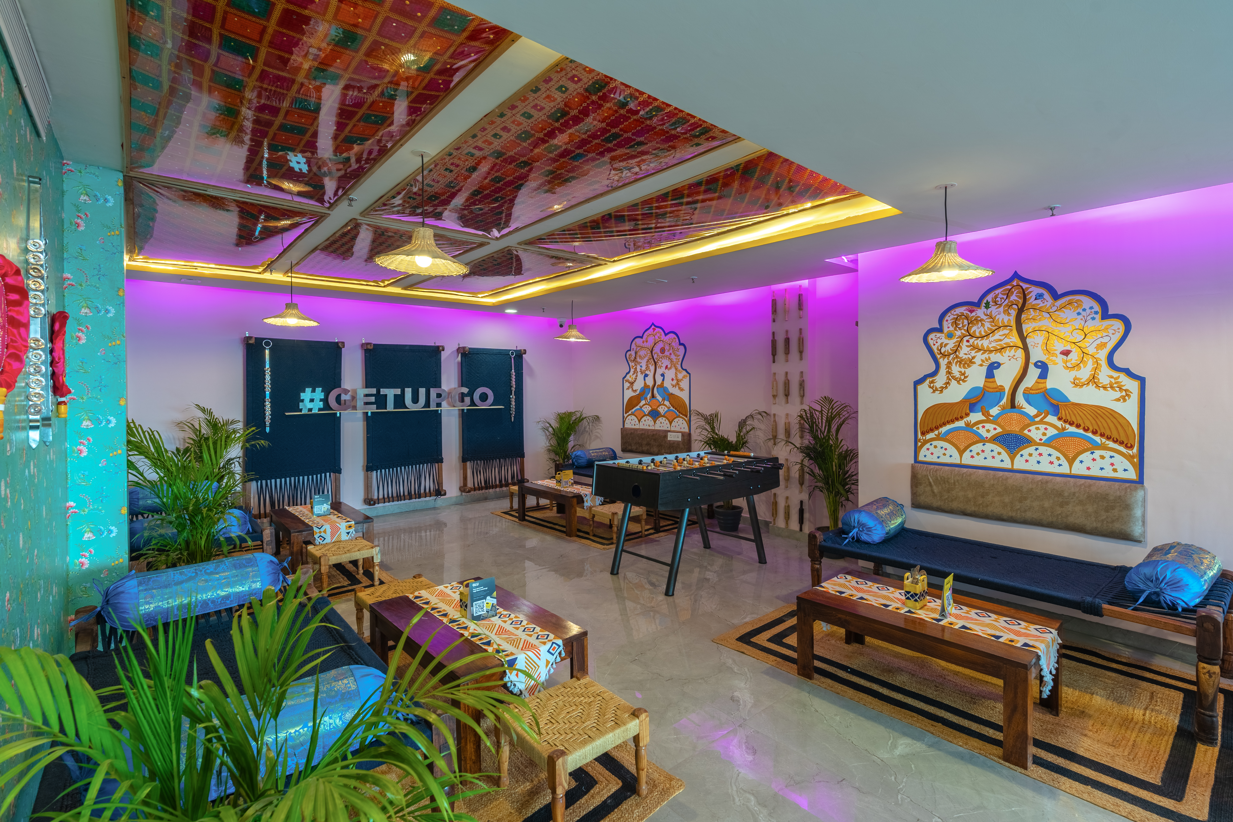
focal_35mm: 16
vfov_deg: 73.7
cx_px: 616
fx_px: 548
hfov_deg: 96.7
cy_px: 411
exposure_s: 1/80
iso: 200
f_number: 8
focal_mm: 16
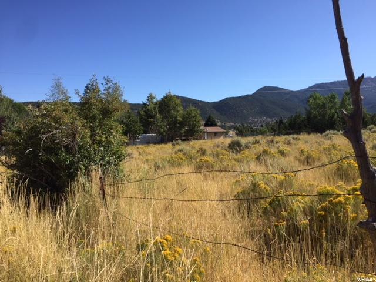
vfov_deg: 48.2
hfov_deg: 61.7
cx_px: 188
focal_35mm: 29
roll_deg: +0.5
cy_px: 141
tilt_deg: -2.6
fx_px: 315
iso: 32
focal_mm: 4.15
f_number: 2.2
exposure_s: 1/1582
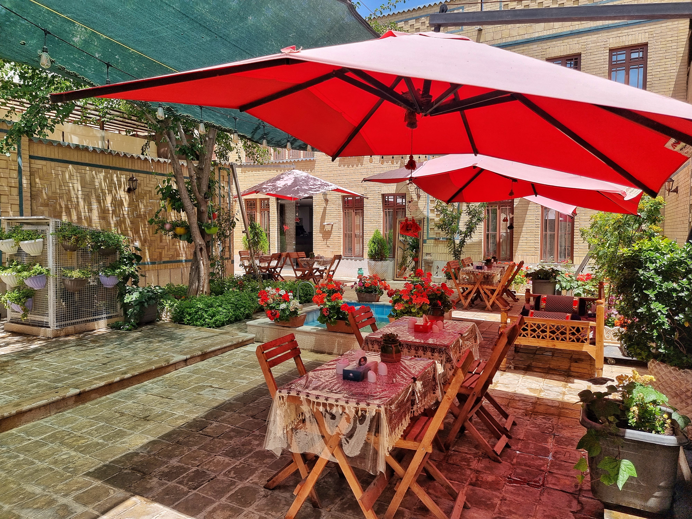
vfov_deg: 56.8
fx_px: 480
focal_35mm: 24
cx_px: 346
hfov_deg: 71.6
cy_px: 260
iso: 50
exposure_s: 1/684
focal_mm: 6.7
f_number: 1.8
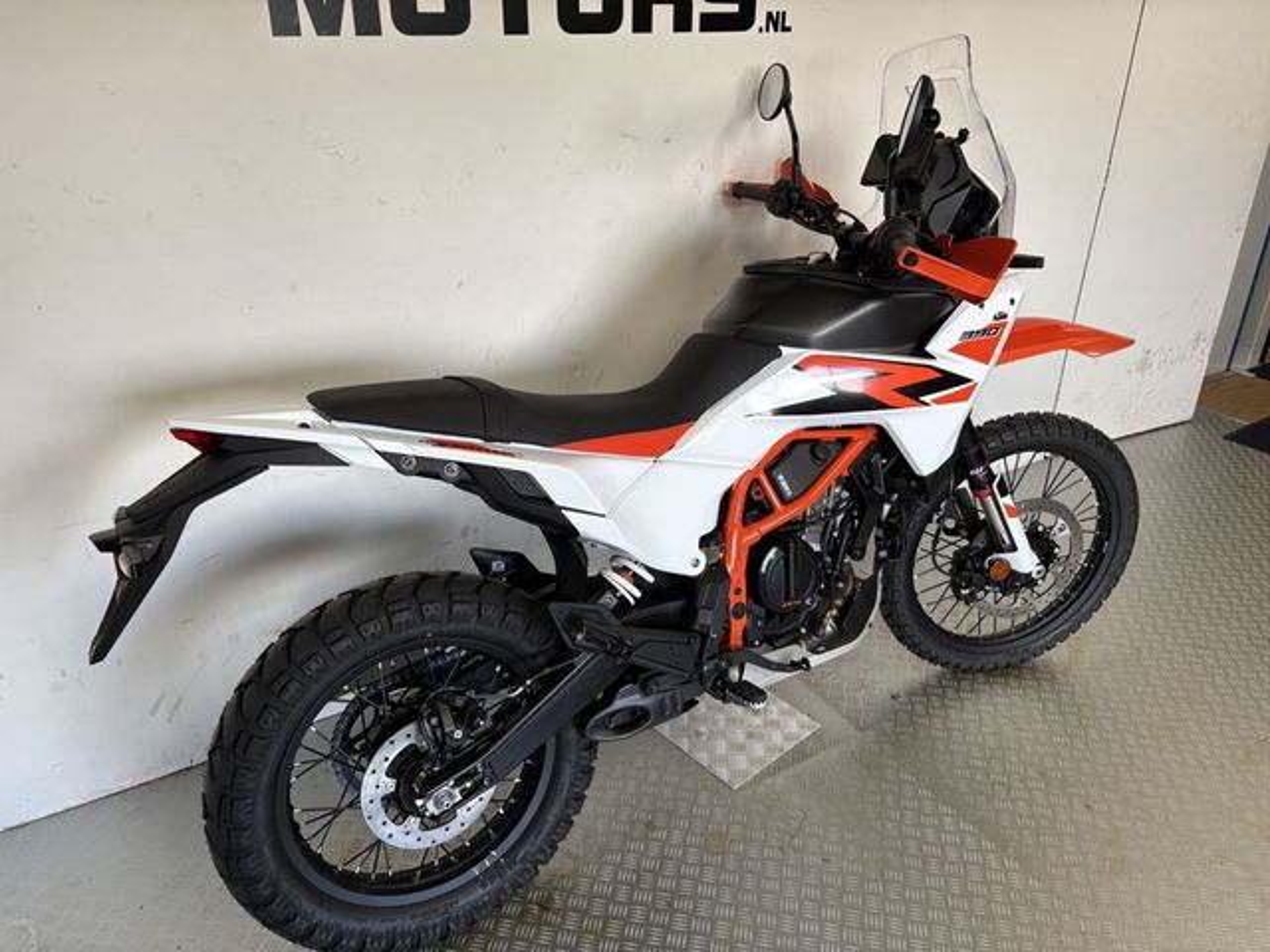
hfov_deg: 67.3
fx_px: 954
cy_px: 476
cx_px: 635
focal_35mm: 26
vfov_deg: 53.1
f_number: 1.6
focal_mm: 5.96
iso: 80
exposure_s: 1/100
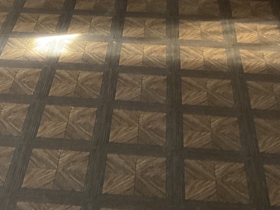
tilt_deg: -17.6
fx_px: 704
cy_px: -103
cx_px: 94
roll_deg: -0.1
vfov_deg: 15.7
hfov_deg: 22.4
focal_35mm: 87
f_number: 1.8
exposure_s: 1/47
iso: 320
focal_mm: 3
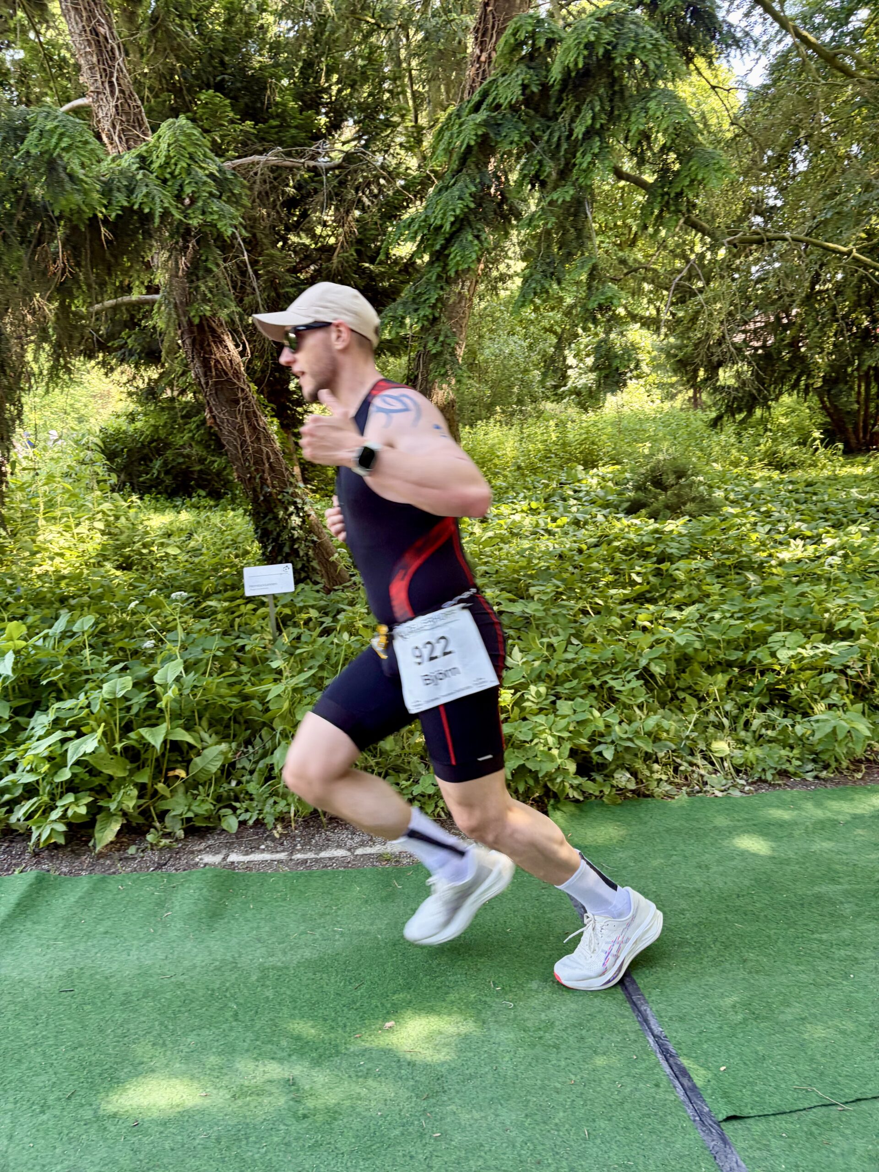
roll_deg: +3.9
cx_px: 440
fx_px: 880
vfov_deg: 67.3
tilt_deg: -10.1
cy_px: 586
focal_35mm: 26
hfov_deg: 53.1
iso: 100
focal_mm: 5.96
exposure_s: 1/122
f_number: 1.6
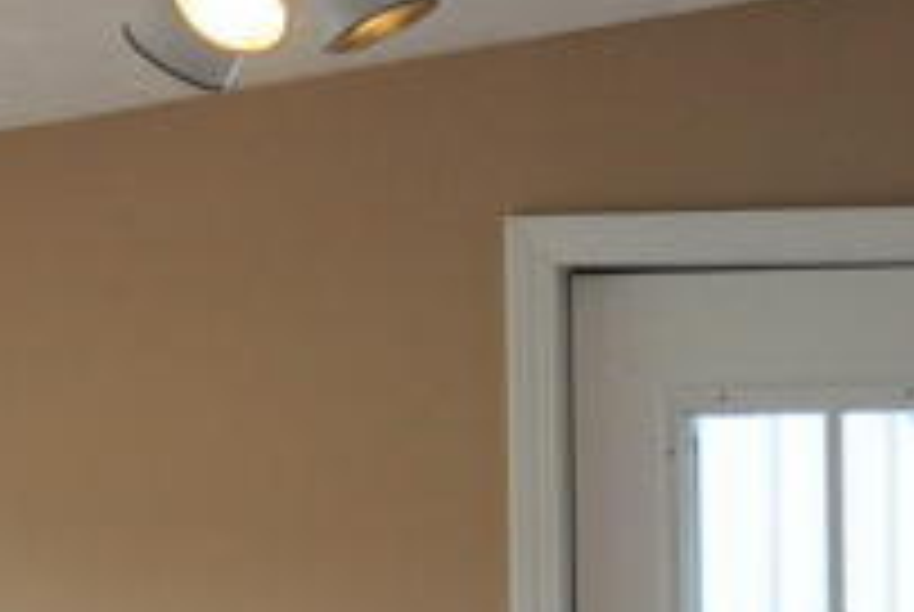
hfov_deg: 10.5
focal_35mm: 196
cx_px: 540
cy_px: 922
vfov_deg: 6.9
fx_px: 4979
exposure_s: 1/125
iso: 400
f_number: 5.6
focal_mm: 23
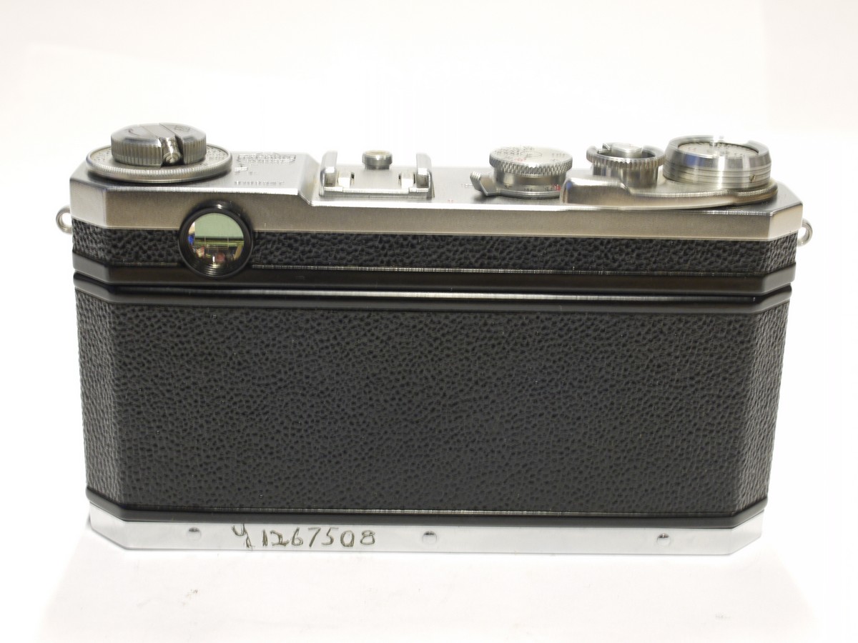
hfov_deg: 32.2
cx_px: 429
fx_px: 1487
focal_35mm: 60
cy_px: 322
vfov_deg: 24.4
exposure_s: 1/6
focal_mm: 30
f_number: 9
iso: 400
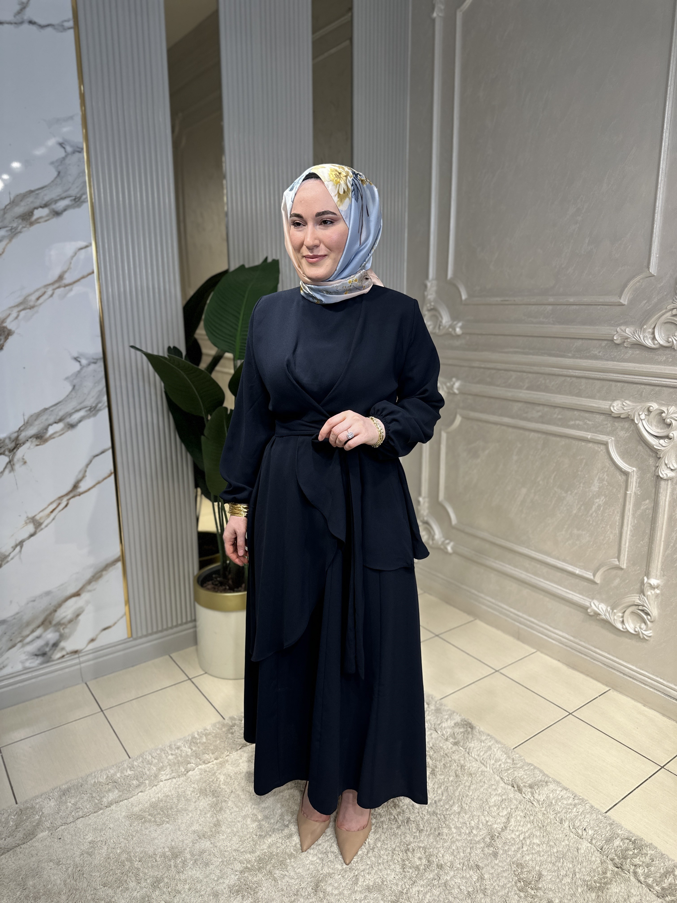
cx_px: 338
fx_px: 626
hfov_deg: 56.8
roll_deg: +0.0
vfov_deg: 71.6
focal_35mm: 24
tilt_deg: -12.9
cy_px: 452
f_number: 1.78
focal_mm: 6.86
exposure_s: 1/399
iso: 80
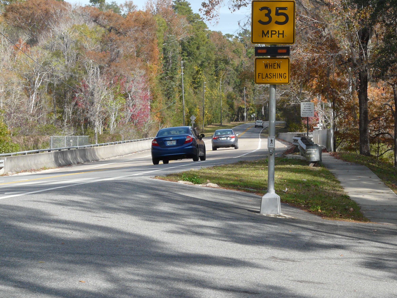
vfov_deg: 13.4
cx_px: 268
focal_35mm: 110
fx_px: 1262
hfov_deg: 17.8
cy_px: 92
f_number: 5.6
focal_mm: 12.9
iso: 100
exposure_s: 1/250
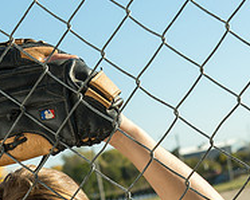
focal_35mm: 91
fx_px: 674
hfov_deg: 20.8
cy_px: 291
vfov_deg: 15.7
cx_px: 55
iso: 100
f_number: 5.6
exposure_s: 1/320
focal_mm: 40
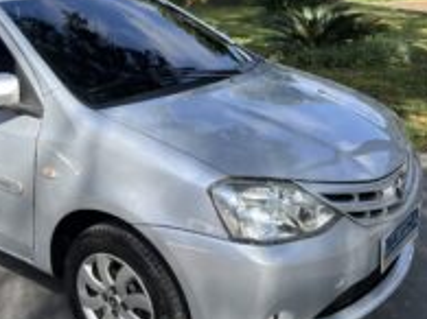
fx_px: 592
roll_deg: +4.1
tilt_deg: -15.0
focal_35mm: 48
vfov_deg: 30.1
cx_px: 99
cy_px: 120
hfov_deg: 38.5
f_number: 1.5
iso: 50
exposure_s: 1/1575
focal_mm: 5.7
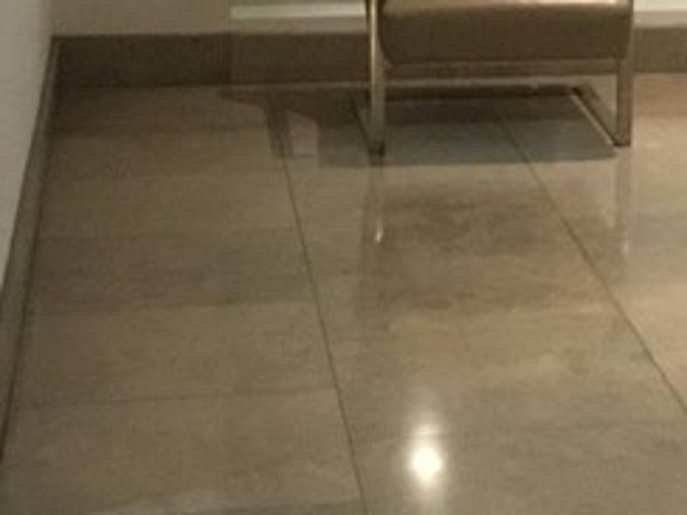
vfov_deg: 11.1
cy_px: -160
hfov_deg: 14.7
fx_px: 2580
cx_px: 831
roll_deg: -0.5
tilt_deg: -6.0
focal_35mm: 130
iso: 200
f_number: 2.4
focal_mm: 3.3
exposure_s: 1/15
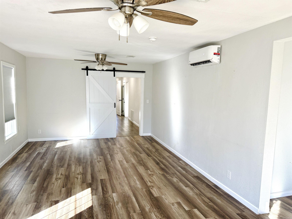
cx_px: 146
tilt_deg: -5.8
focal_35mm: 24
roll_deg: -1.1
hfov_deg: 71.6
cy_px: 110
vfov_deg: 56.8
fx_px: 202
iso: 125
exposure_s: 1/184
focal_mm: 6.76
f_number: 1.78
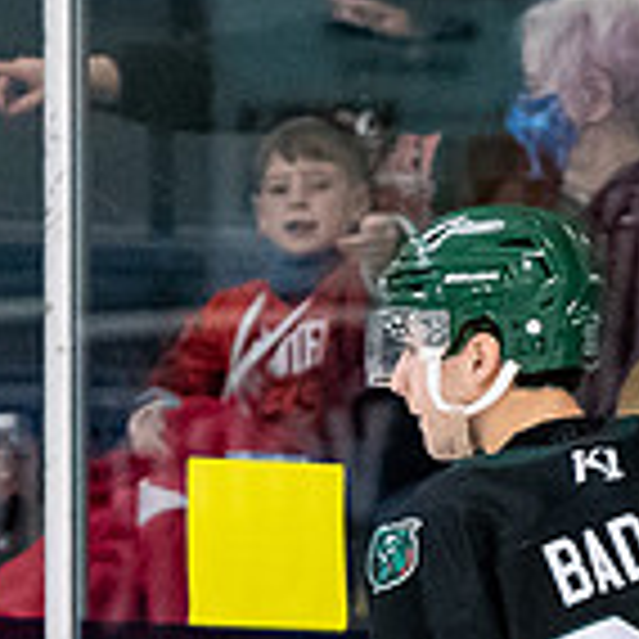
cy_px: 833
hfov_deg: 1.2
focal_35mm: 1424
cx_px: 626
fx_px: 29740
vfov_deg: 1.2
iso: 2500
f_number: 3.5
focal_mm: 170
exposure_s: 1/800
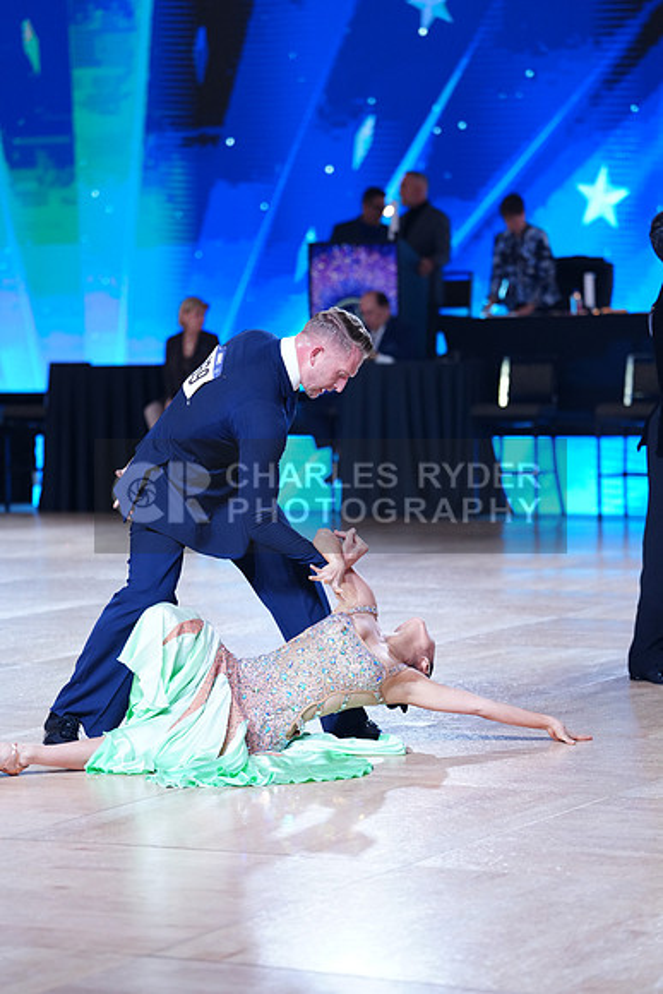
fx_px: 3175
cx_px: 332
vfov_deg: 17.8
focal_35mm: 115
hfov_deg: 11.9
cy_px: 497
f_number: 2.8
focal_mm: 115
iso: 1250
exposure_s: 1/640
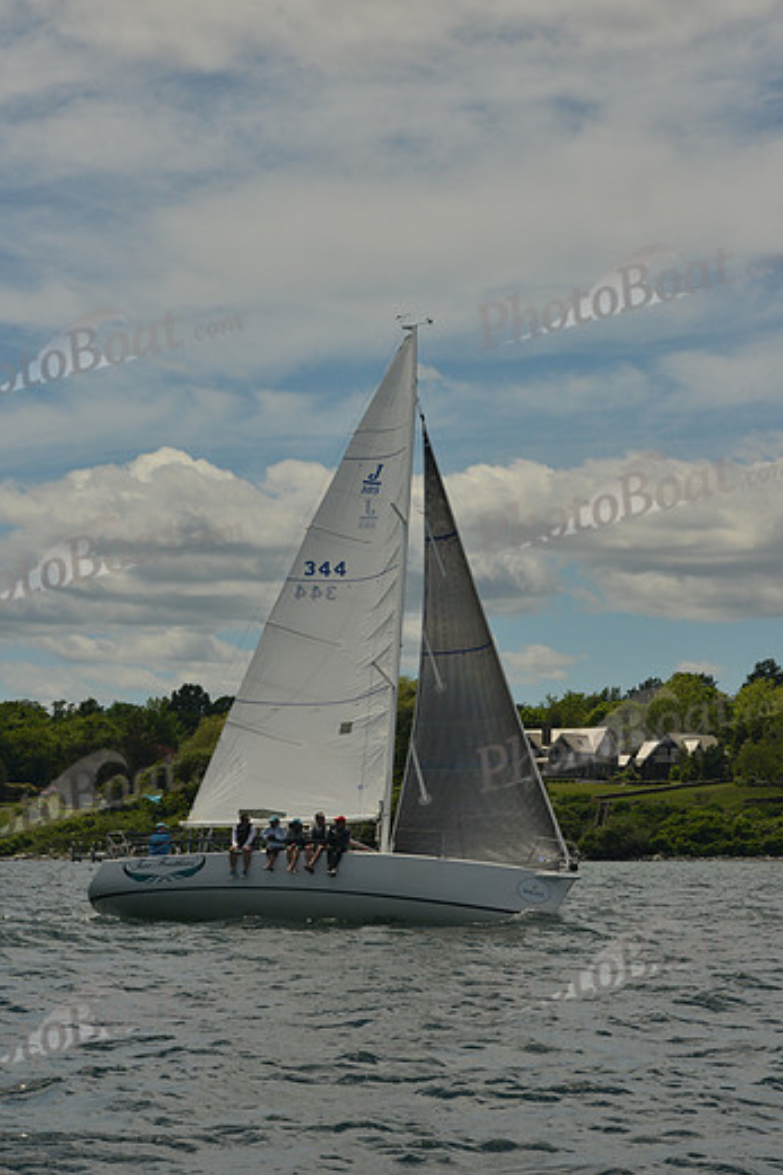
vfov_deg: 26.0
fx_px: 2546
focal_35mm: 78
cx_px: 360
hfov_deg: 17.5
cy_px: 650
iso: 400
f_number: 11
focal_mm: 70
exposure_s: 1/800
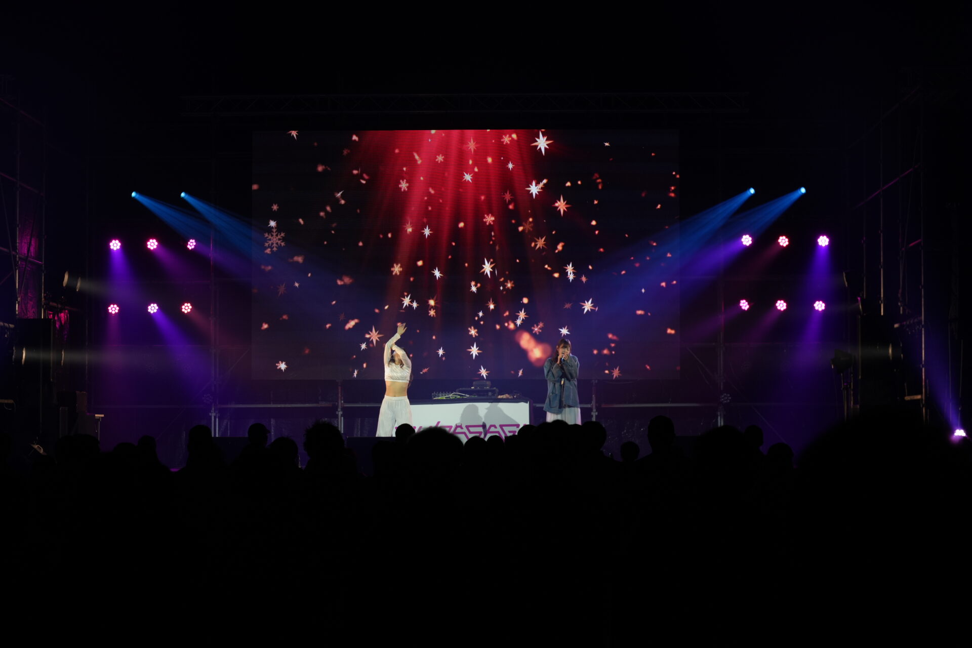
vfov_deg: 14.4
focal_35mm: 95
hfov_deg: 21.5
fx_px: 2565
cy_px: 324
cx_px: 486
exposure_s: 1/100
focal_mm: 95
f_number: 7.1
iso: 500
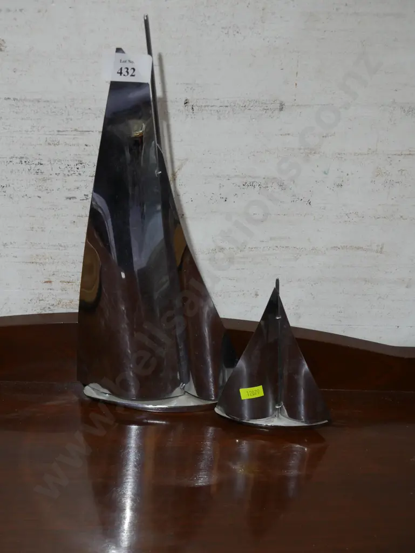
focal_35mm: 50
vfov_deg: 38.2
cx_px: 208
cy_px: 276
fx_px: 799
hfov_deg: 29.1
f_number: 5.3
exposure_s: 1/60
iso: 500
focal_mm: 25
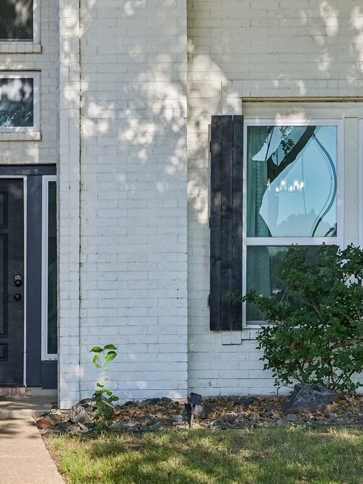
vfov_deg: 25.6
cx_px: -20
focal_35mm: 76
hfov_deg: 18.7
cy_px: 258
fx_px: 1062
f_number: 8
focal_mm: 30
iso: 400
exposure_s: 1/640
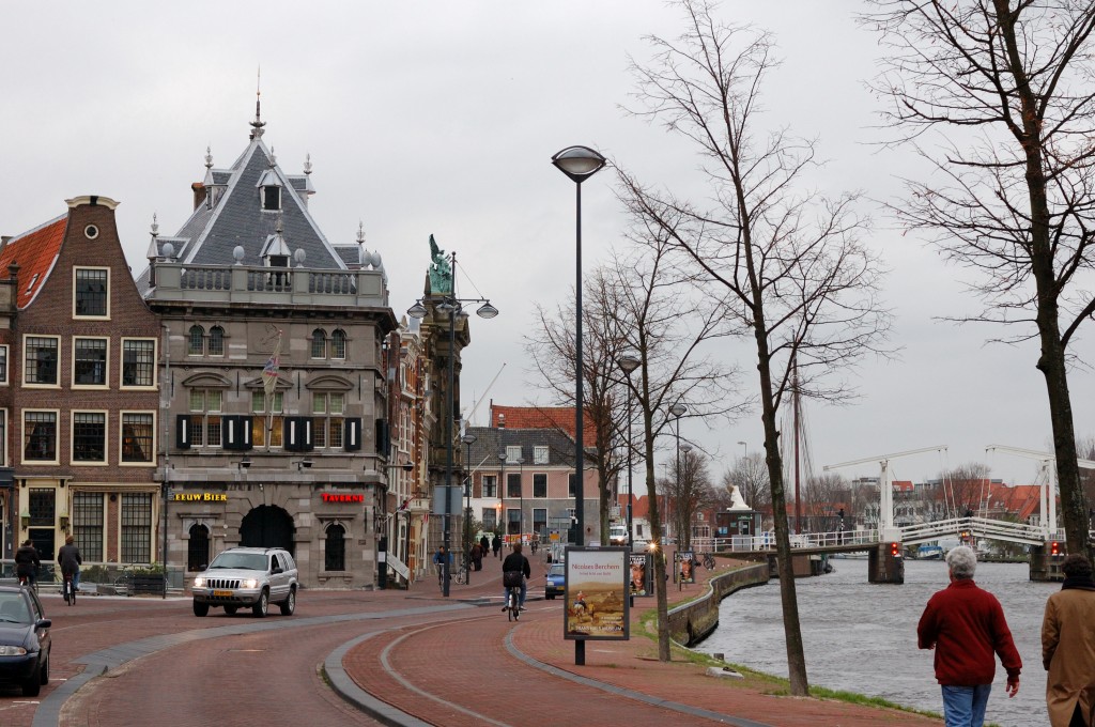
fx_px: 2278
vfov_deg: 18.1
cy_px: 364
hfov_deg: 27.0
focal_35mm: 75
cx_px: 548
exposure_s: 1/125
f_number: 5.6
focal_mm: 50
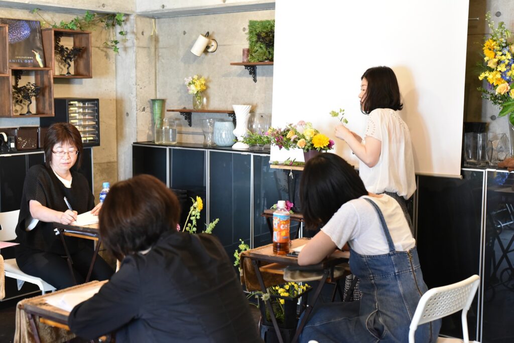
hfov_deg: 39.6
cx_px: 257
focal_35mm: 50
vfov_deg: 27.0
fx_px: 714
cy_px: 172
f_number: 4
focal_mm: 50
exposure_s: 1/100
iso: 4000
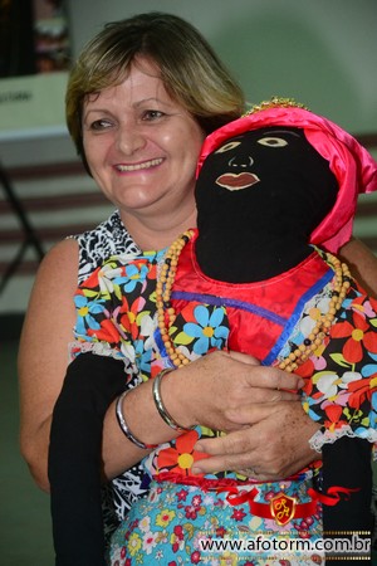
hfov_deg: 8.7
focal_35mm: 158
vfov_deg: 13.0
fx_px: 2474
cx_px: 188
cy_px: 283
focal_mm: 105
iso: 1600
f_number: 5.6
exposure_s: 1/100
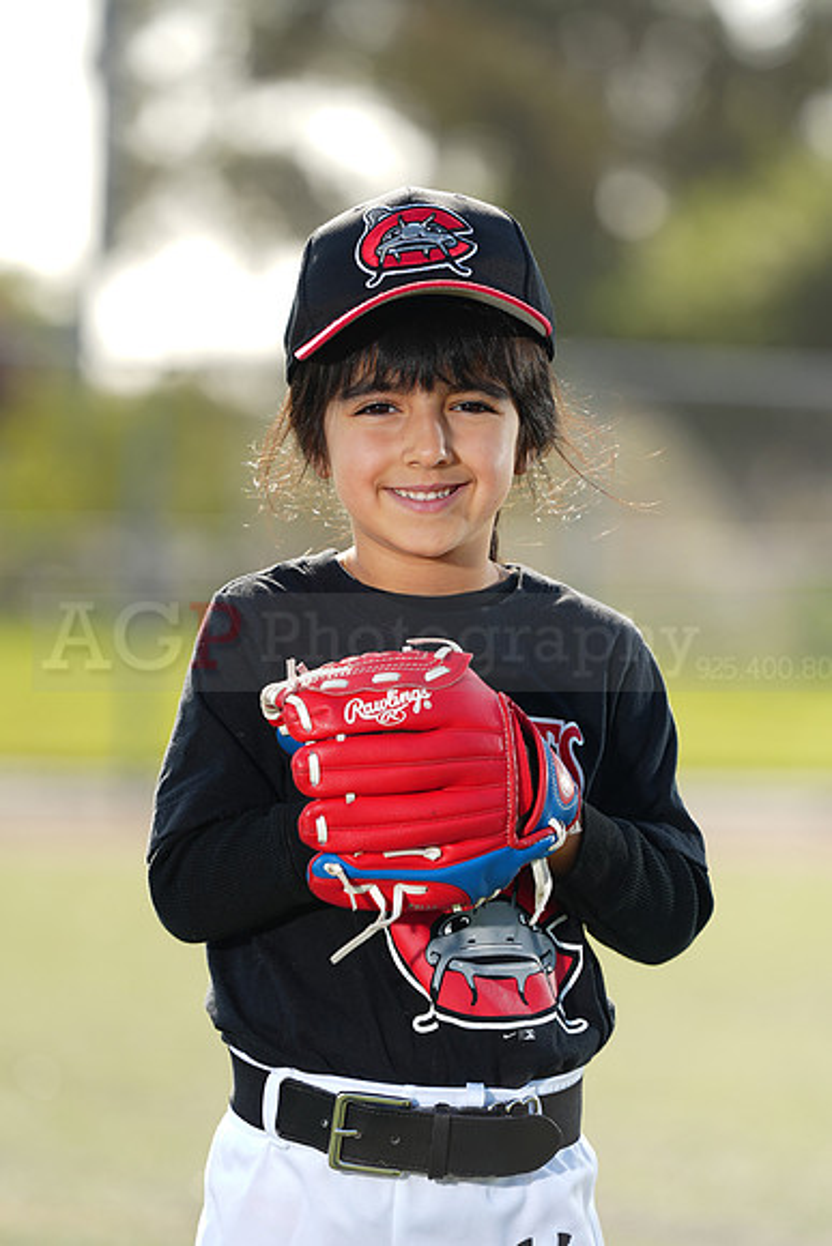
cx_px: 416
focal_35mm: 200
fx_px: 6929
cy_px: 623
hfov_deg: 6.9
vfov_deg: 10.3
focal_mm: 200
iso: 64
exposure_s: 1/250
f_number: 4.5
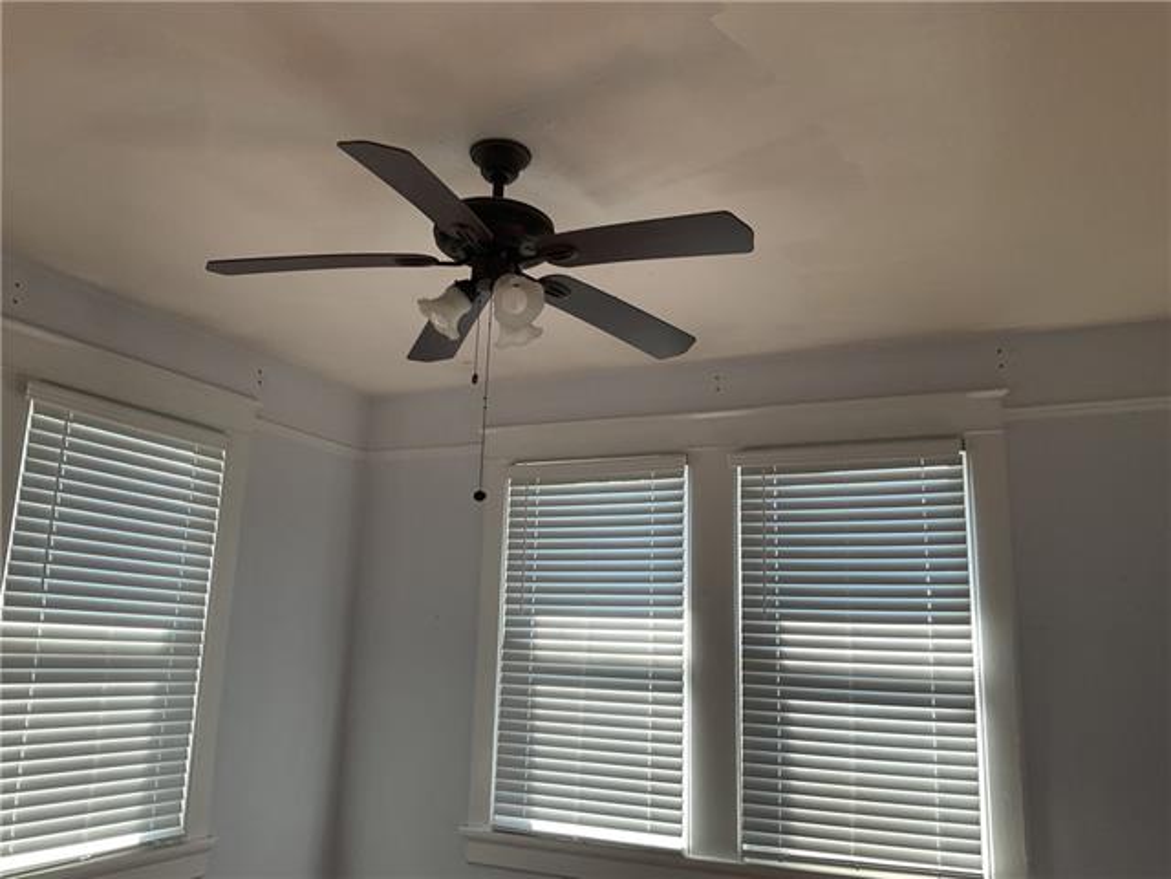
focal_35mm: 29
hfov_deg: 61.7
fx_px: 981
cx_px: 586
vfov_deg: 48.2
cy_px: 440
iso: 40
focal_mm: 3
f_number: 1.8
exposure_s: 1/120
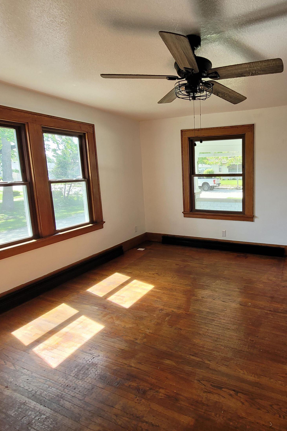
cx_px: 204
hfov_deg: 62.0
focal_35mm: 19
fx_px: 227
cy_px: 205
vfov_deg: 86.8
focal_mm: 1.74
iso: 64
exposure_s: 1/60
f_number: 2.2
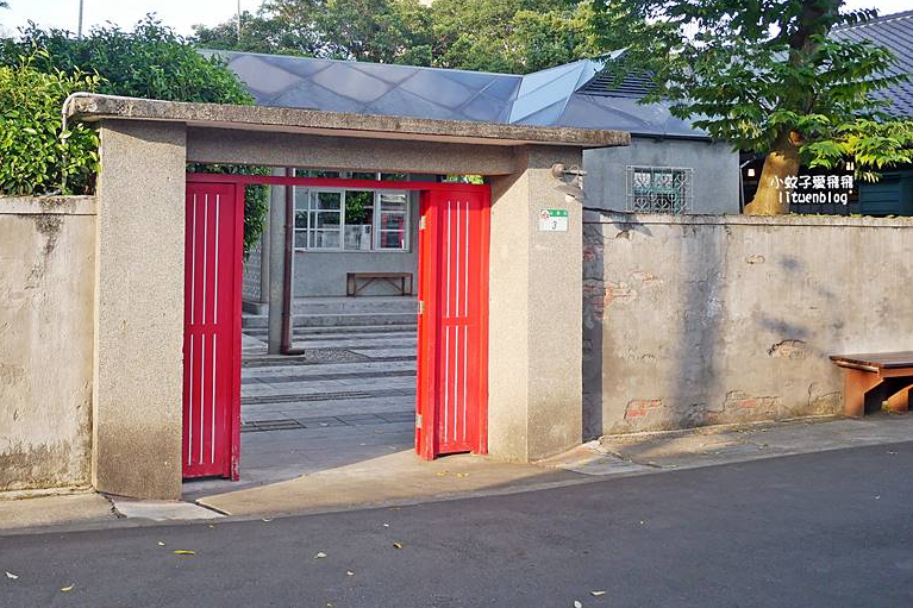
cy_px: 196
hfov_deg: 50.3
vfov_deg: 34.7
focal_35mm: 38
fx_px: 963
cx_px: 361
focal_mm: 14
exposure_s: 1/500
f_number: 2.8
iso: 200
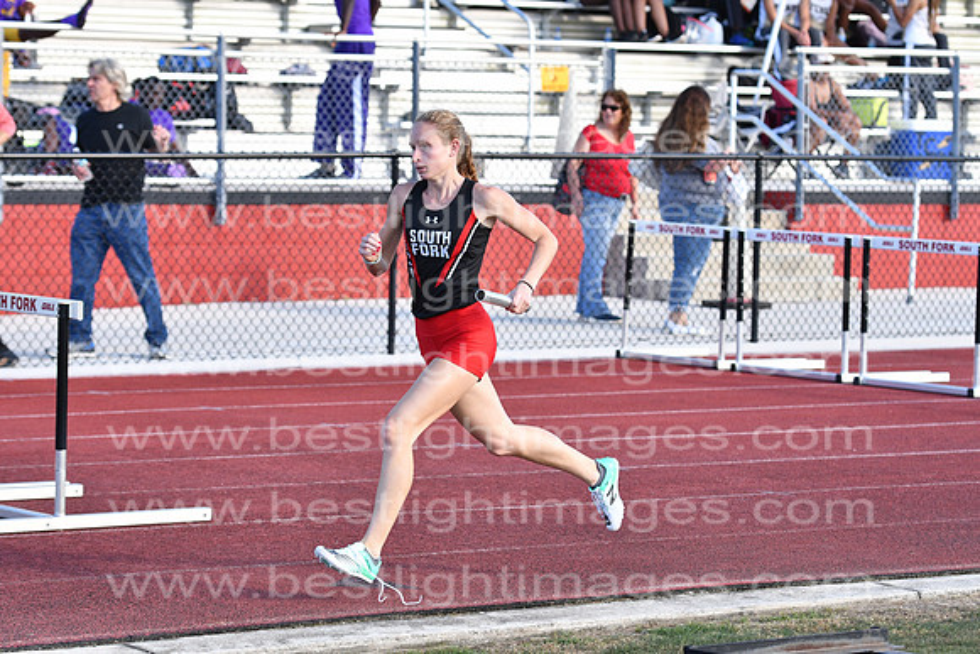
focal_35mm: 147
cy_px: 327
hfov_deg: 14.0
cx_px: 490
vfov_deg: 9.3
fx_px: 4002
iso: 800
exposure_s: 1/2000
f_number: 5.6
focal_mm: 98
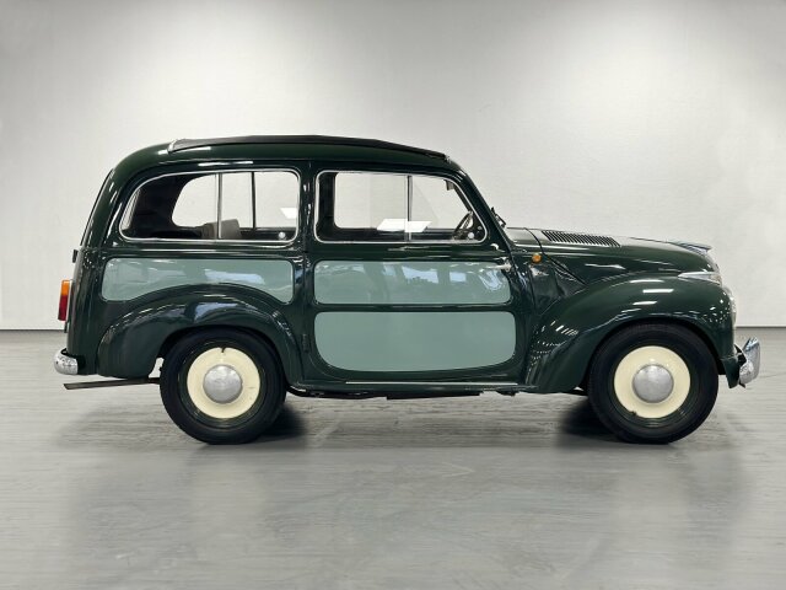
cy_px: 295
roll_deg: +0.2
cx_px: 393
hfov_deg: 39.7
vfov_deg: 30.3
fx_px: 1090
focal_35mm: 48
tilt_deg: -7.6
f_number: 1.78
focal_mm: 6.86
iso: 125
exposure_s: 1/60
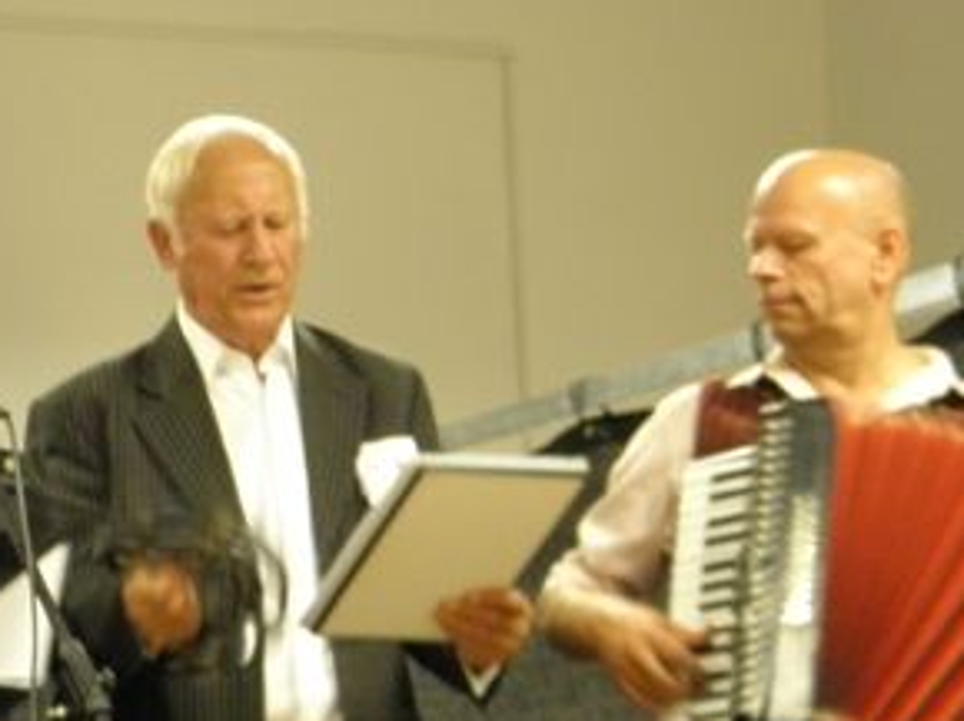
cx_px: -253
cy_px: 429
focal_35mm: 163
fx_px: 4536
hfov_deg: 11.8
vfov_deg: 9.1
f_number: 4.1
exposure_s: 1/8
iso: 200
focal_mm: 10.6
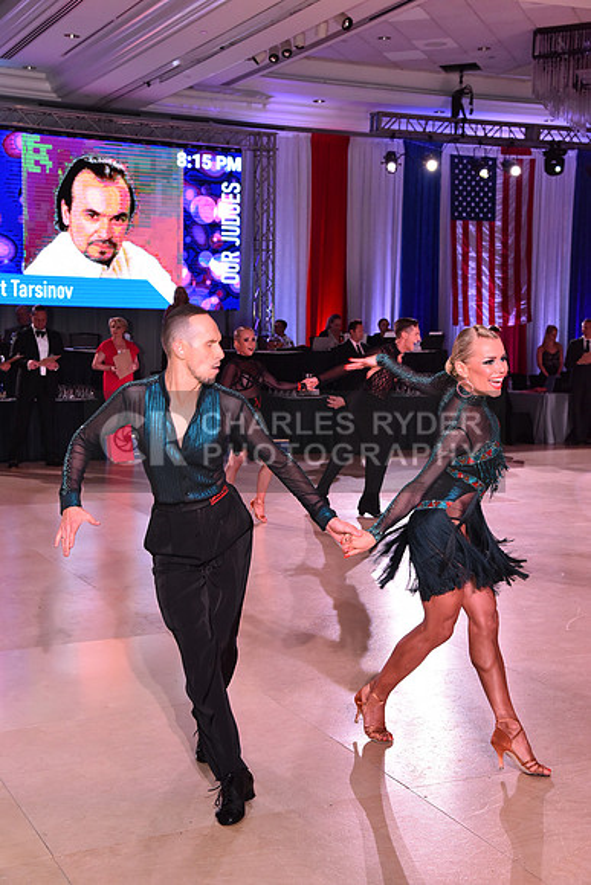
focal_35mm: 50
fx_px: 1230
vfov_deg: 39.6
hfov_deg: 27.0
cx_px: 296
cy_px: 442
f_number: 7.1
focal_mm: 50
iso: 2500
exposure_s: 1/320
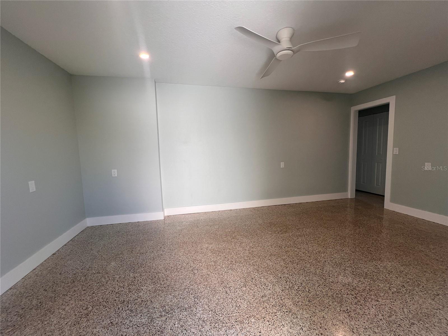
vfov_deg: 89.9
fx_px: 168
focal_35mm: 13
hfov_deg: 106.2
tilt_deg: -5.5
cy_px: 168
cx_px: 224
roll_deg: +1.4
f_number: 1.8
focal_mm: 1.57
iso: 50
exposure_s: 1/120
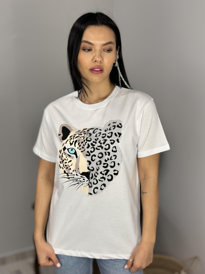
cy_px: 137
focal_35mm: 48
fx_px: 379
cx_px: 102
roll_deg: +0.1
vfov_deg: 39.7
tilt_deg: -13.4
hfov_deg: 30.3
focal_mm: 6.86
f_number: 1.78
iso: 64
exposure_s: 1/100
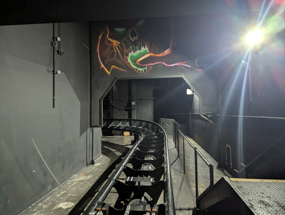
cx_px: 142
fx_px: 198
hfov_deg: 71.5
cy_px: 108
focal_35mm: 24
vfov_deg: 56.9
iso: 1034
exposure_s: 1/40
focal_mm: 6.81
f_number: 1.85
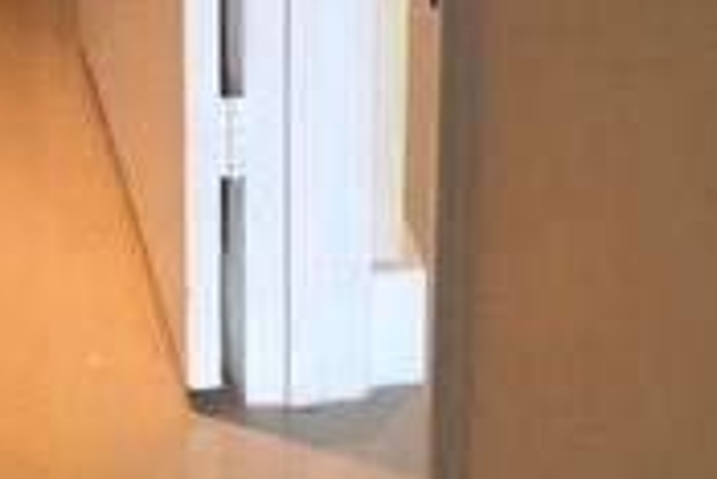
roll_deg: +3.6
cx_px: -16
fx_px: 2193
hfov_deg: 18.1
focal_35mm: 110
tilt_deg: -16.9
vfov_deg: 11.7
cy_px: -336
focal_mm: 4.15
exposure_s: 1/15
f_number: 2.2
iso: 32
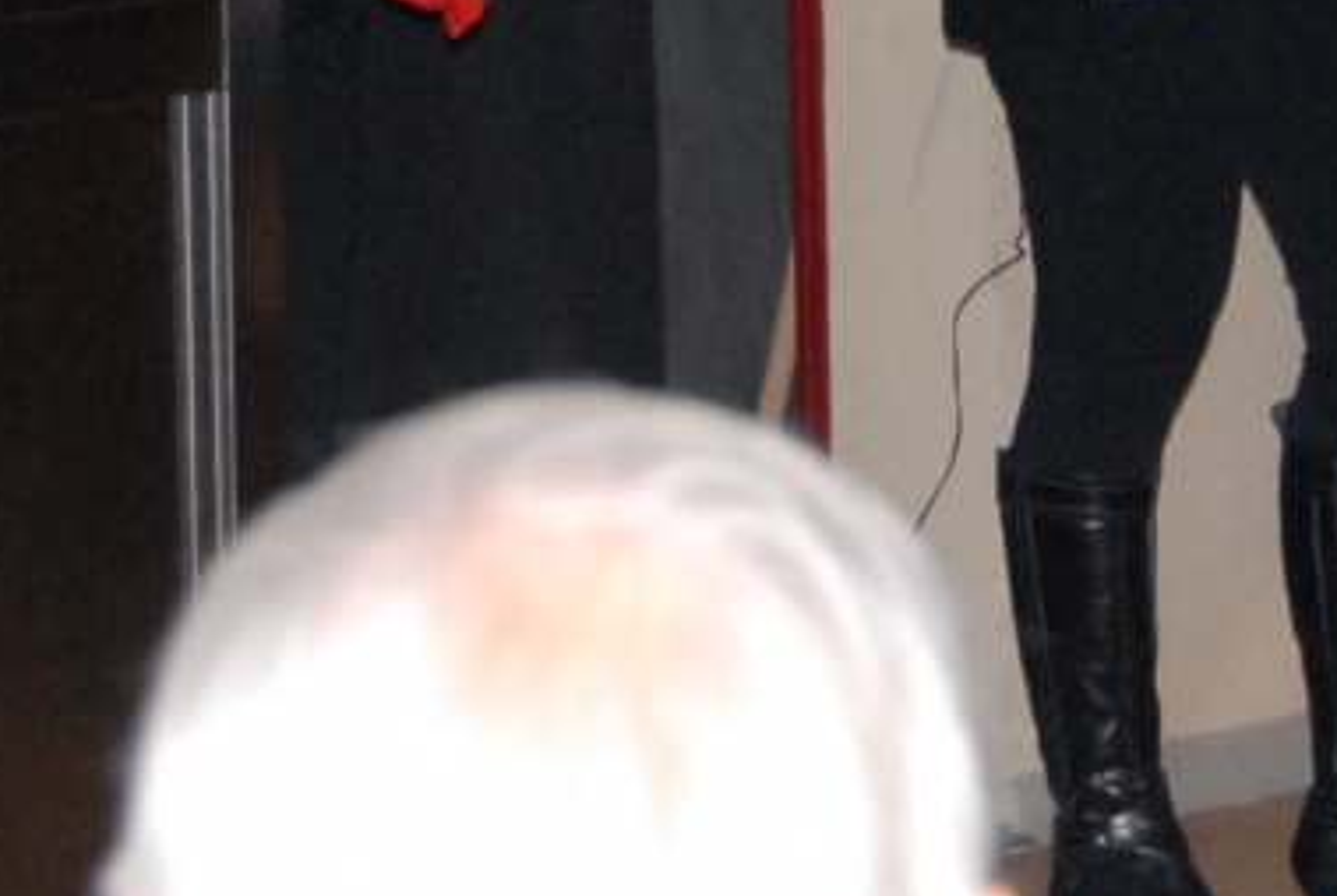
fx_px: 10527
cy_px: -780
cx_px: 871
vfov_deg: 4.8
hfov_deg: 7.3
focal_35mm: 283
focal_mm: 40
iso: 720
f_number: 4.5
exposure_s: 1/60
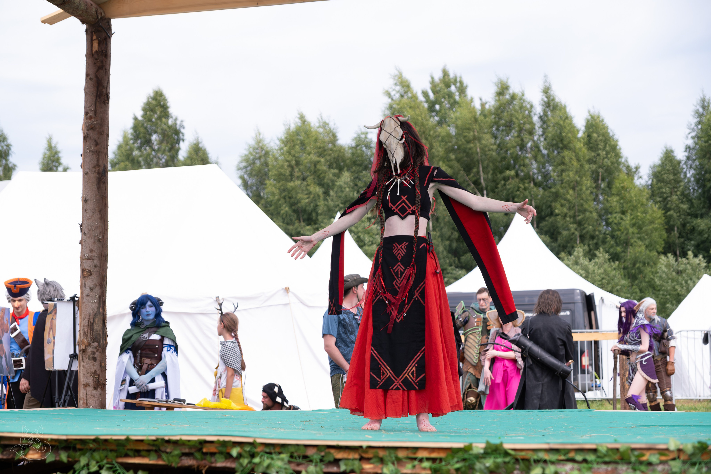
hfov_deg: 27.7
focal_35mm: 73
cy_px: 237
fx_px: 1442
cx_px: 356
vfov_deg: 18.7
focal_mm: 48.5
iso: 250
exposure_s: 1/1250
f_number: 3.6
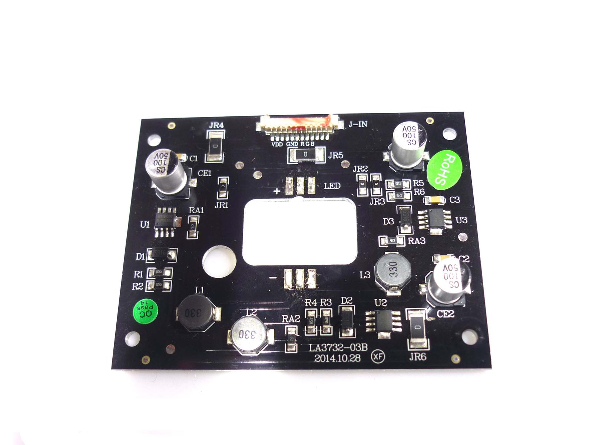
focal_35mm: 33
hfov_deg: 55.4
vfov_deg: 42.9
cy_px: 222
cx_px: 296
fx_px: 565
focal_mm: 5.5
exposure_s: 1/40
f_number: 2.8
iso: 80
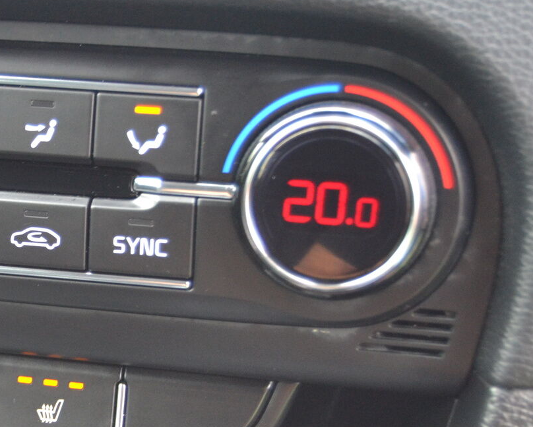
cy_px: 270
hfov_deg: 17.3
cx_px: -67
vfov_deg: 14.4
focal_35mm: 107
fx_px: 1689
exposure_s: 1/60
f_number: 4.5
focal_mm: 32
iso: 1100
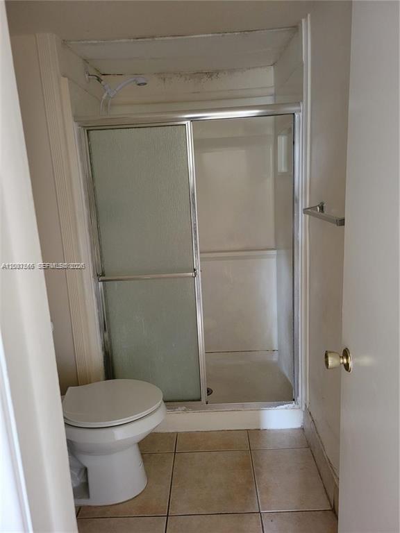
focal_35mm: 26
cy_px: 266
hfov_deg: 53.1
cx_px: 200
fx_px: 401
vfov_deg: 67.3
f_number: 1.8
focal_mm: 5.4
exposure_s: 1/24
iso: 640
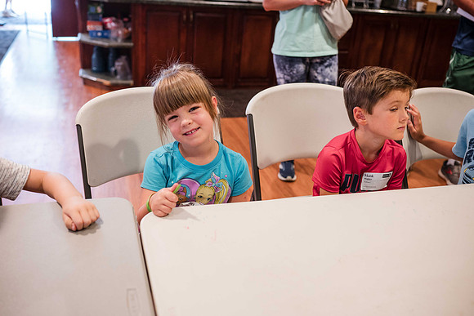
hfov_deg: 52.3
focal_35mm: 37
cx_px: 232
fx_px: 482
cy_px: 157
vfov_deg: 36.3
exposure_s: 1/125
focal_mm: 35
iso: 1800
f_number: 2.8
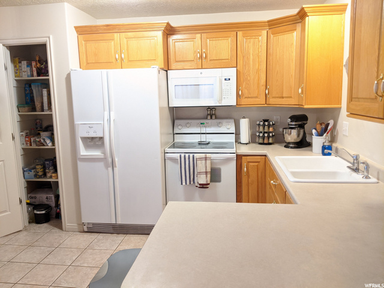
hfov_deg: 65.3
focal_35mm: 27
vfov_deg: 51.4
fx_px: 300
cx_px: 192
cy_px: 144
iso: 317
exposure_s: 1/24
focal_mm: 4.44
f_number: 1.8
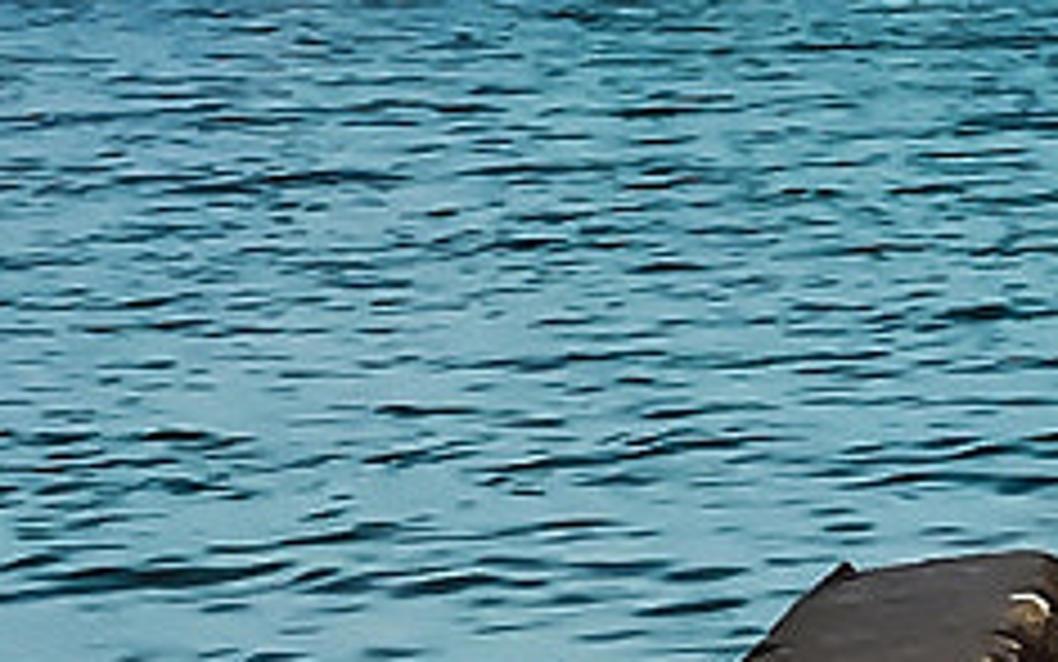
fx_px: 6028
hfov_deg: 9.6
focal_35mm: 209
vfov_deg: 6.2
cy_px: 928
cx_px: 1783
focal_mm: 4.15
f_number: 2.2
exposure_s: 1/534
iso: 25
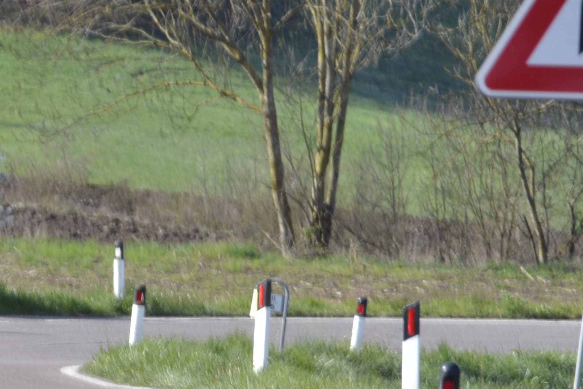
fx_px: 19208
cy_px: 297
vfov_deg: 1.2
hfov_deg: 1.7
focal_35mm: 1186
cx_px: -184
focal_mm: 300
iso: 100
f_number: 16
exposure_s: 1/30
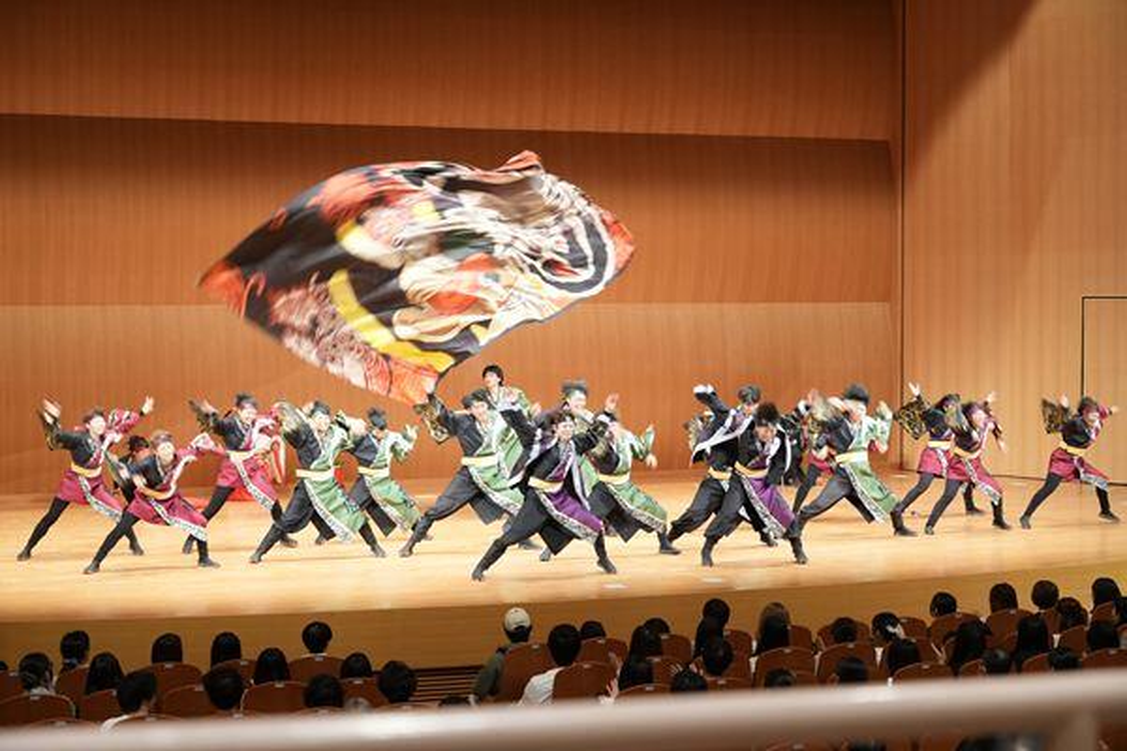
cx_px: 564
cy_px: 376
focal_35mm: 64
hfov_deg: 31.4
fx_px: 2003
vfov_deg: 21.2
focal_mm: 64
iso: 2000
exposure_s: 1/80
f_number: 4.5
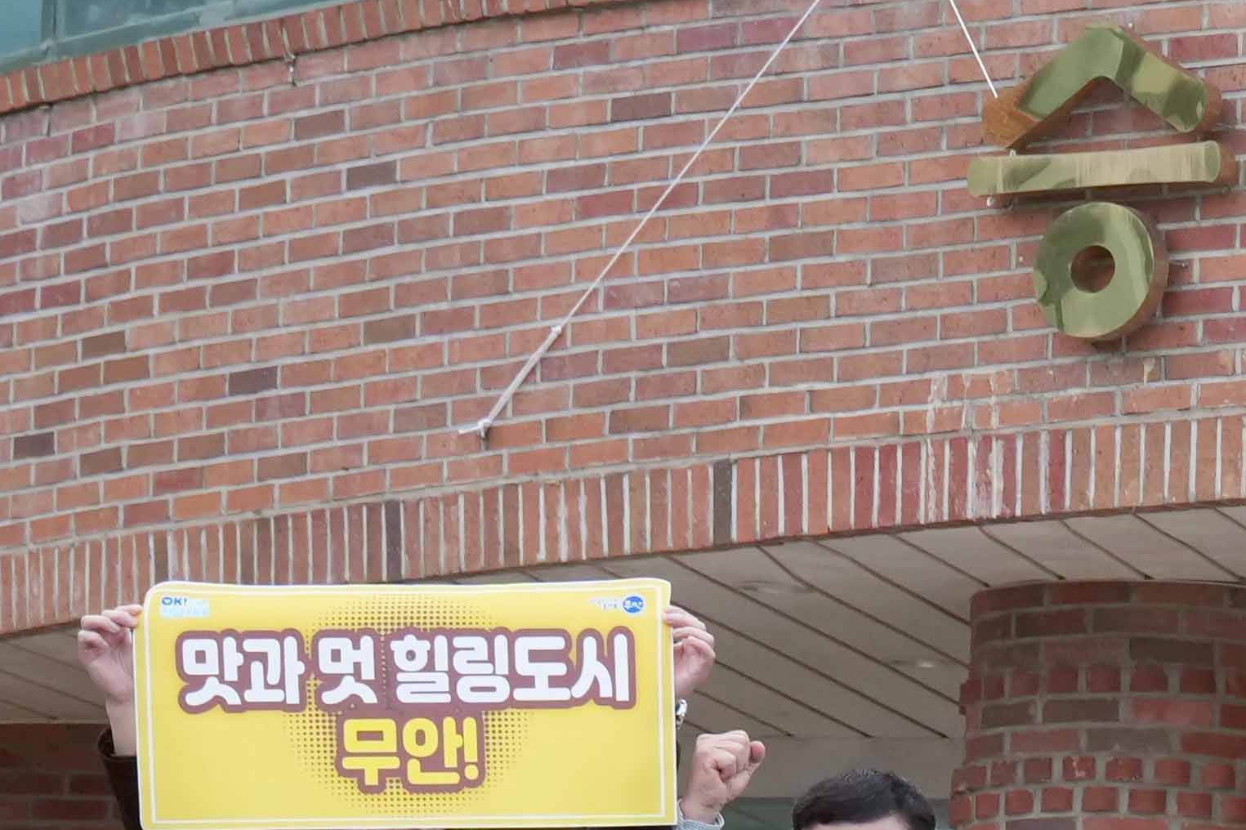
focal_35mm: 272
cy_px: 1005
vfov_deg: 5.0
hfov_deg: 7.0
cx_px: 3405
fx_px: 9412
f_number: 6.3
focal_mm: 48
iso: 1600
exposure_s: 1/200
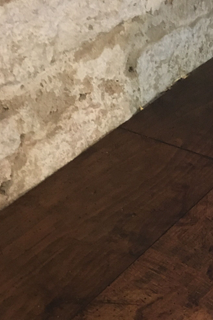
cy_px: 296
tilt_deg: -47.4
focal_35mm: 62
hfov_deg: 20.8
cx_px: 238
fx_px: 550
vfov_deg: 30.7
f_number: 2.2
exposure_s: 1/17
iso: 500
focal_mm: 4.15
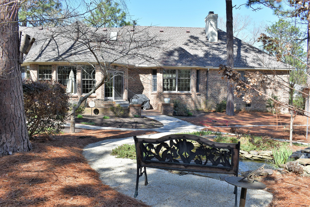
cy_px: 104
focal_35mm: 32
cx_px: 155
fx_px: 271
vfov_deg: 41.7
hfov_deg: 59.5
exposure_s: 1/250
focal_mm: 21
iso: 200
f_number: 8
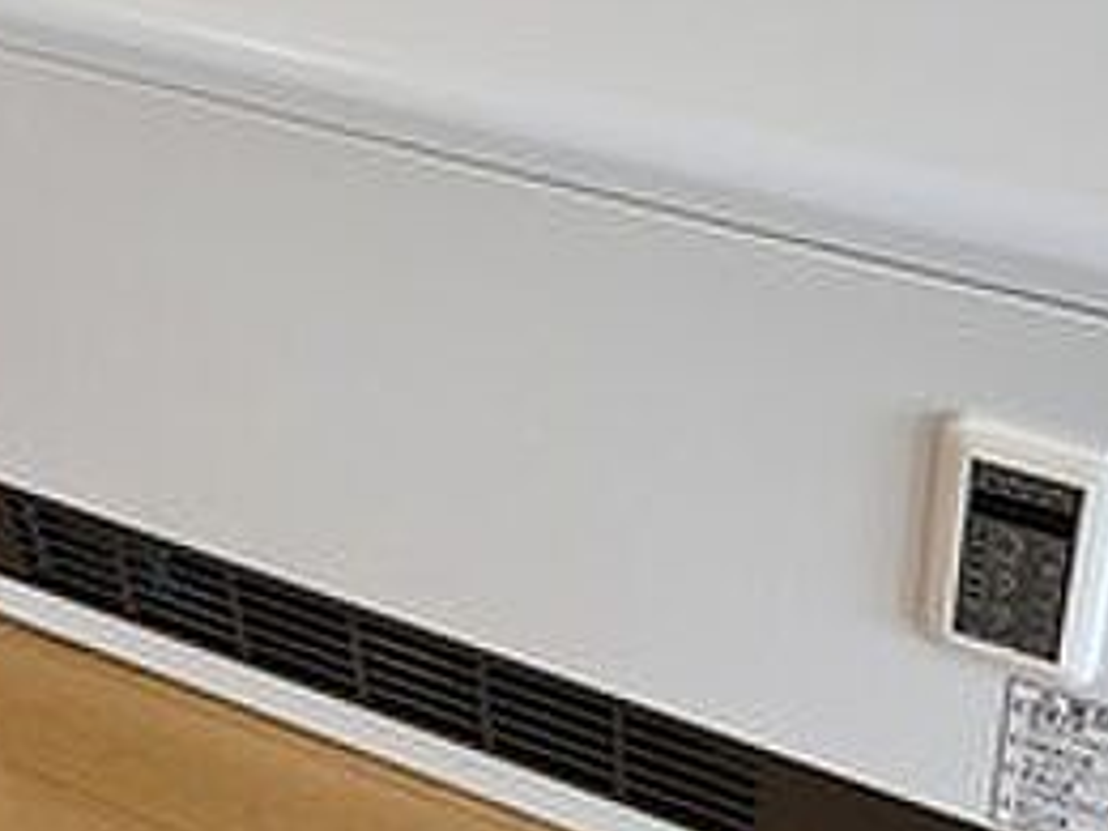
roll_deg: +0.8
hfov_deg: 32.2
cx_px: 601
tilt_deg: -37.8
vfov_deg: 24.4
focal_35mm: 60
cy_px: 328
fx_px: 1920
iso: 32
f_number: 1.6
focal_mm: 5.1
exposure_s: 1/133
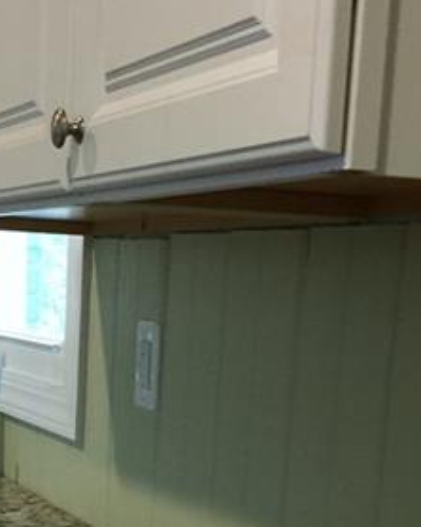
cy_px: 506
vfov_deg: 23.6
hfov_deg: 19.6
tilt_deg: -8.3
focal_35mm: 78
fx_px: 1216
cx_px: 126
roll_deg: -2.8
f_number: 2.2
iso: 125
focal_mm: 4.15
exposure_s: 1/30
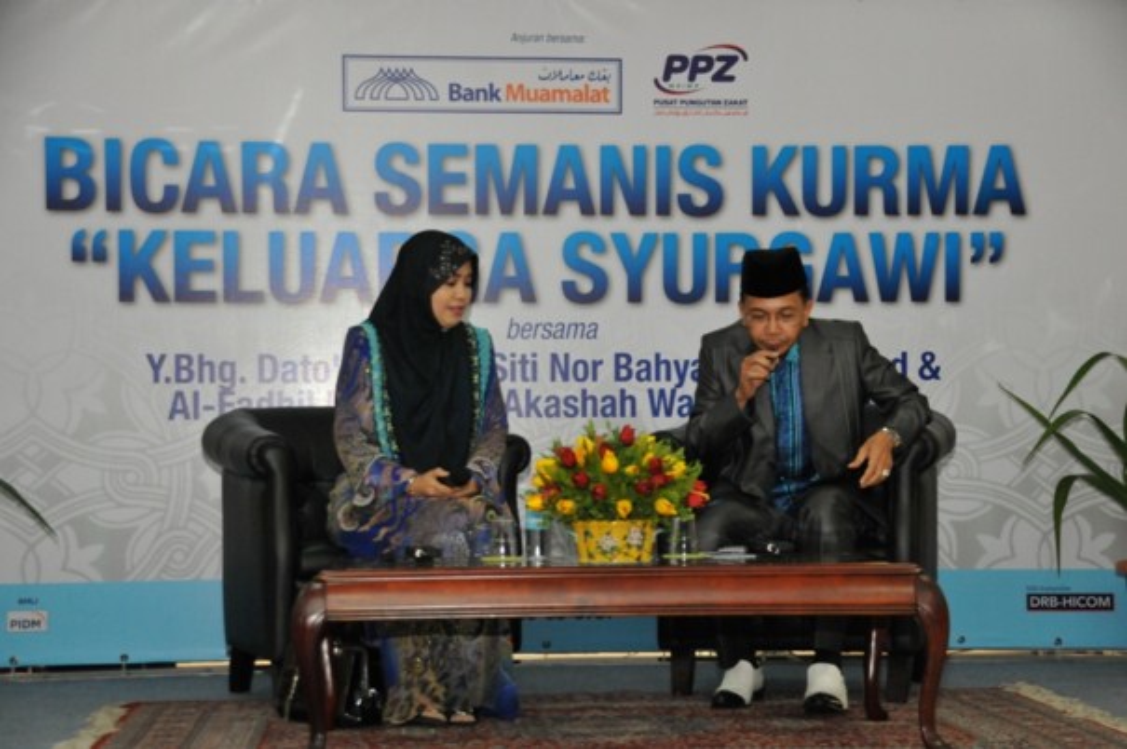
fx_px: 2064
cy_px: 374
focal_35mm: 66
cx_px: 564
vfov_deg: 20.6
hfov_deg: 30.5
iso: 1600
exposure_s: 1/125
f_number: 4.5
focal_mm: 44
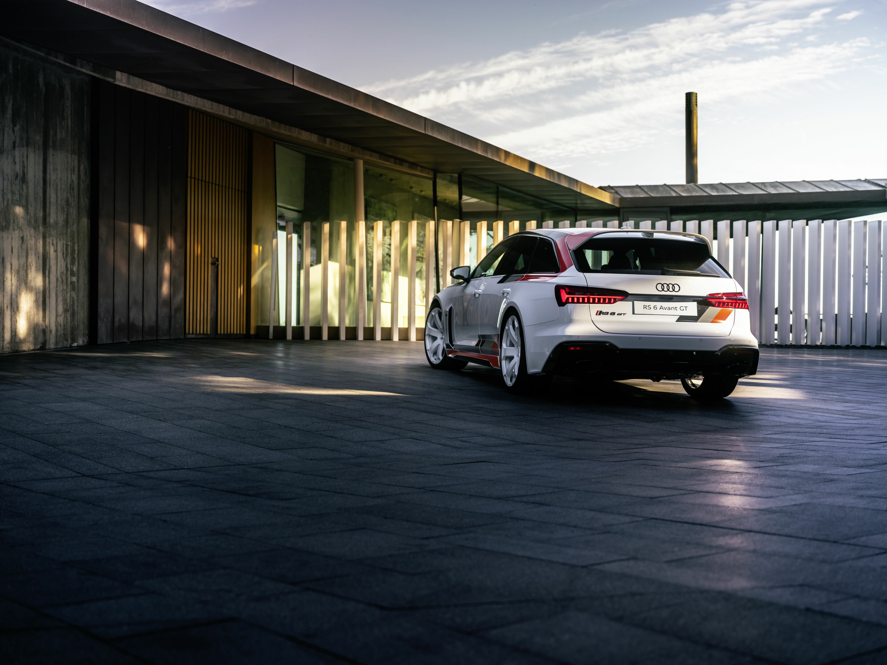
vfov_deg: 29.1
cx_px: 444
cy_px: 332
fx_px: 1281
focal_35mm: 50
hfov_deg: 38.2
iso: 320
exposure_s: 1/250
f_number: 4
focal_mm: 63.7
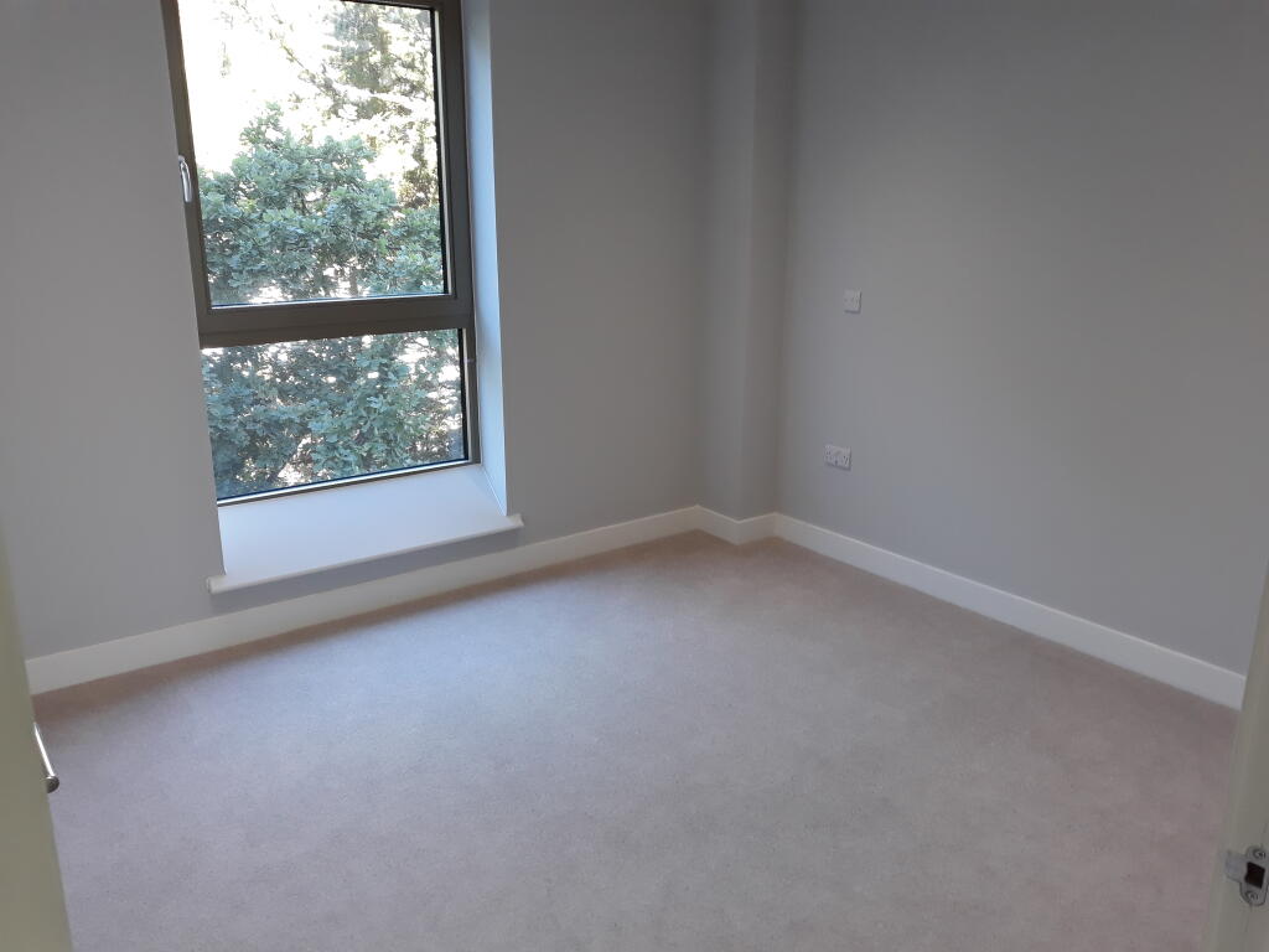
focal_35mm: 27
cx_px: 634
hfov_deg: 65.3
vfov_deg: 51.4
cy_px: 476
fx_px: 990
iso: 80
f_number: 1.7
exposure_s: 1/50
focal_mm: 3.71
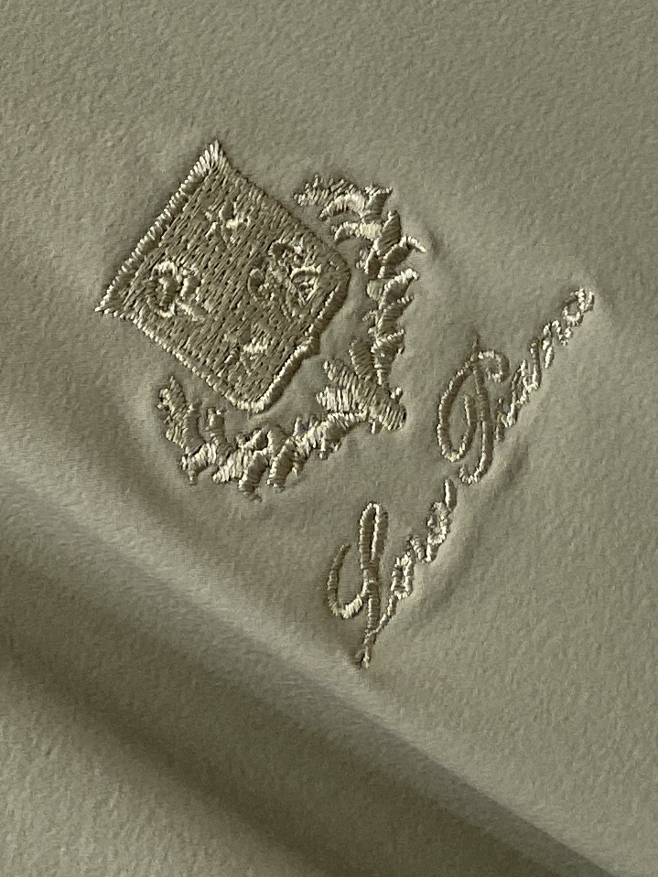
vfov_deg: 67.3
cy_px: 438
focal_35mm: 26
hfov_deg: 53.1
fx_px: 659
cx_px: 329
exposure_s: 1/122
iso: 100
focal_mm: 4.25
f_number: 1.8
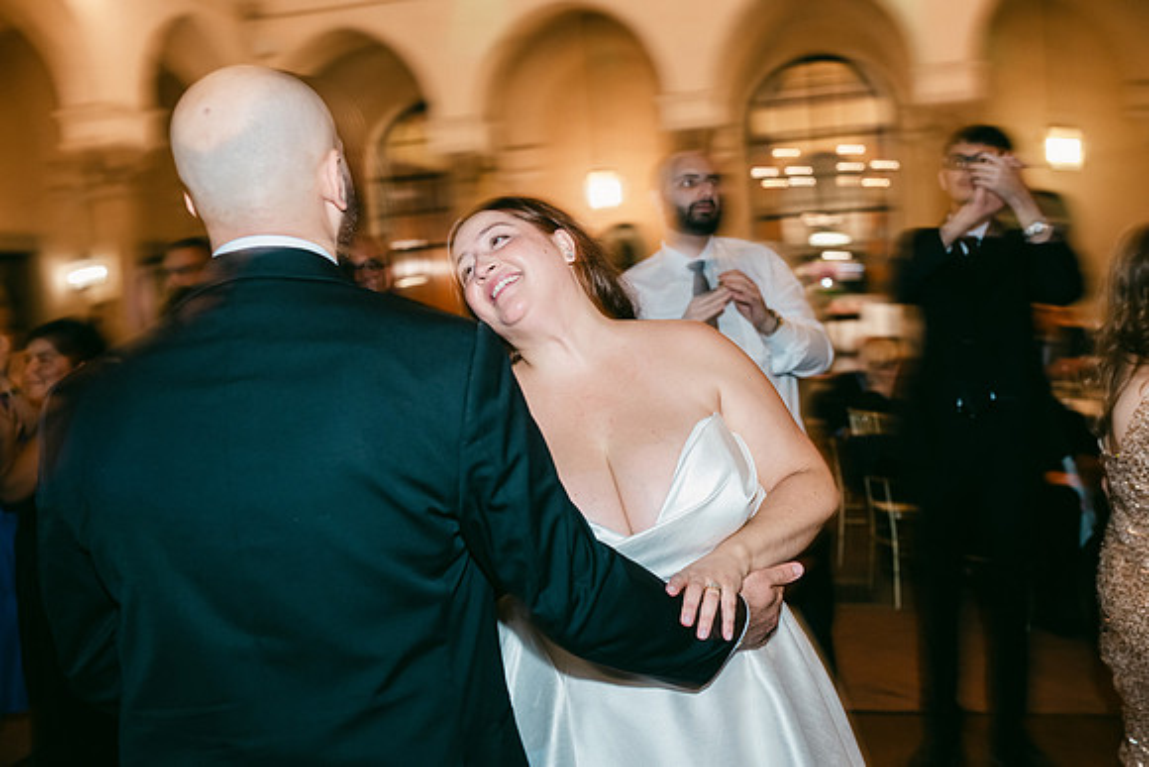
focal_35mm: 35
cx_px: 574
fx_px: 1117
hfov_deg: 54.4
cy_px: 384
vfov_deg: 37.9
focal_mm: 35
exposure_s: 1/15
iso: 1250
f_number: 3.2
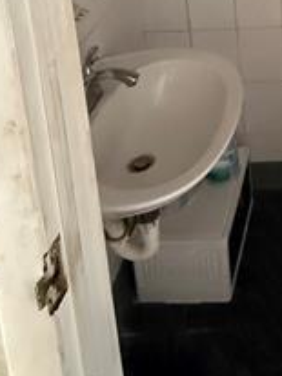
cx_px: 353
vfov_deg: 29.6
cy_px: -113
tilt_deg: -12.4
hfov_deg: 24.8
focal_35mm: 52
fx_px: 565
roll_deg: +1.0
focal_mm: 2.22
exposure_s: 1/40
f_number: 2.2
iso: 1250
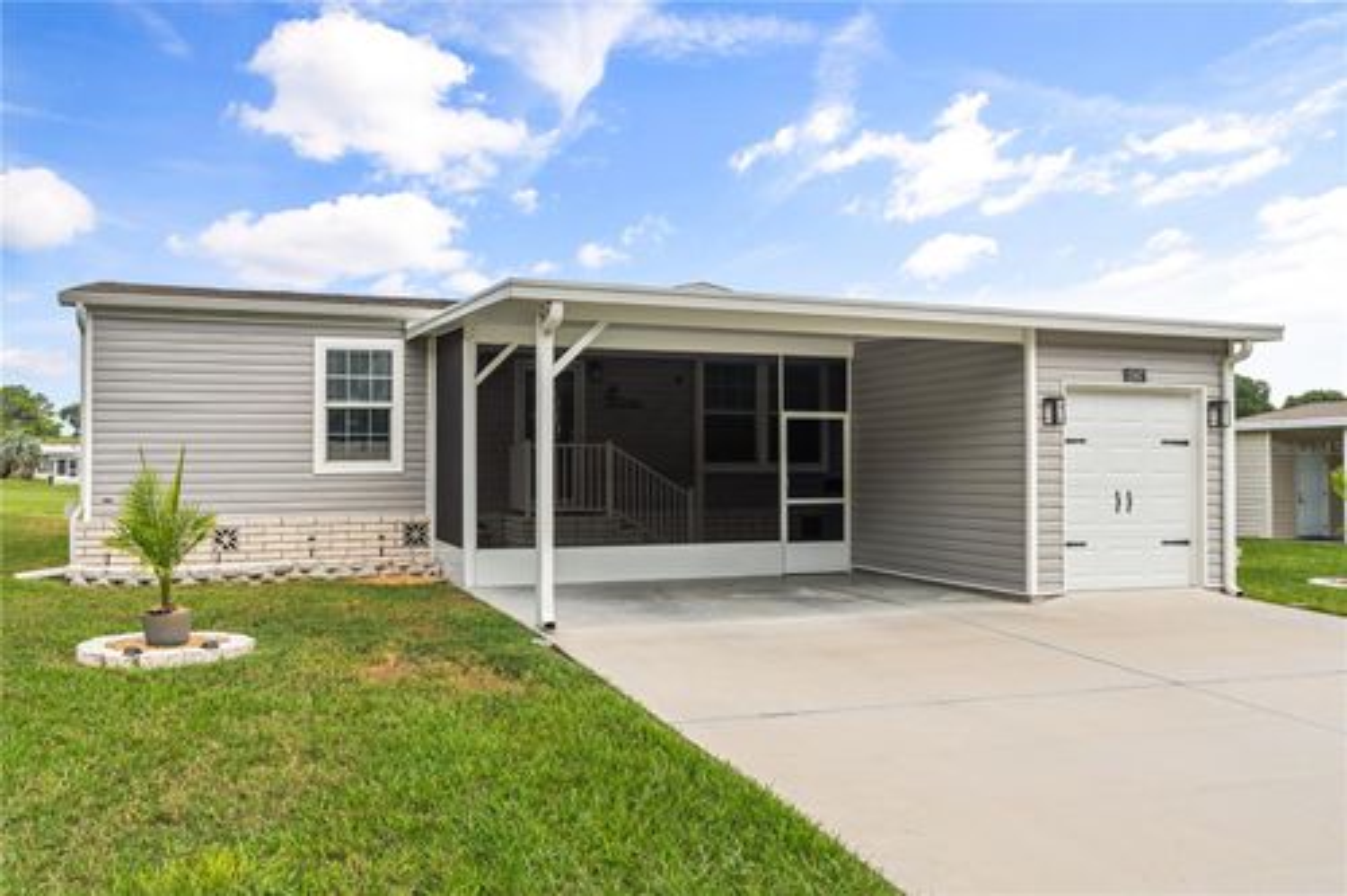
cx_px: 674
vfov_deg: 43.6
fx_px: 1122
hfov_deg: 61.9
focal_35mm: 30
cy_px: 448
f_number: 10
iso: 50
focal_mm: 30
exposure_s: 1/30
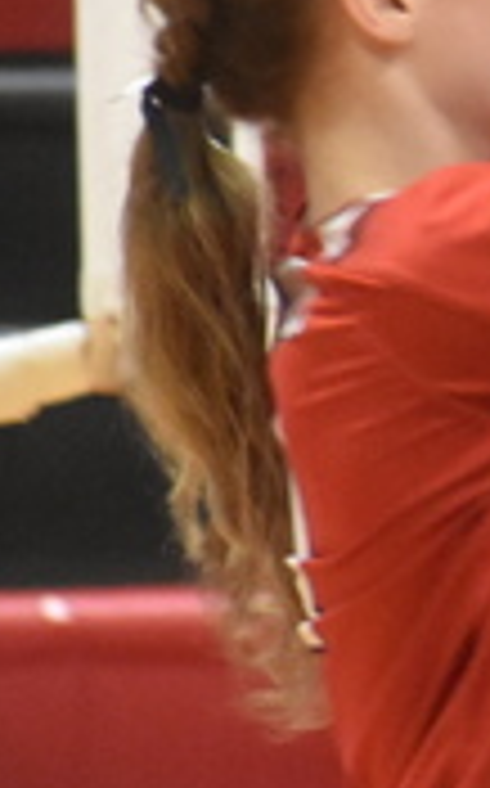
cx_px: 1924
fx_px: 24932
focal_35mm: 1164
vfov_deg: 1.8
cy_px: 448
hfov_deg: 1.1
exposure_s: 1/125
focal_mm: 130
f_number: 4.8
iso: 3200
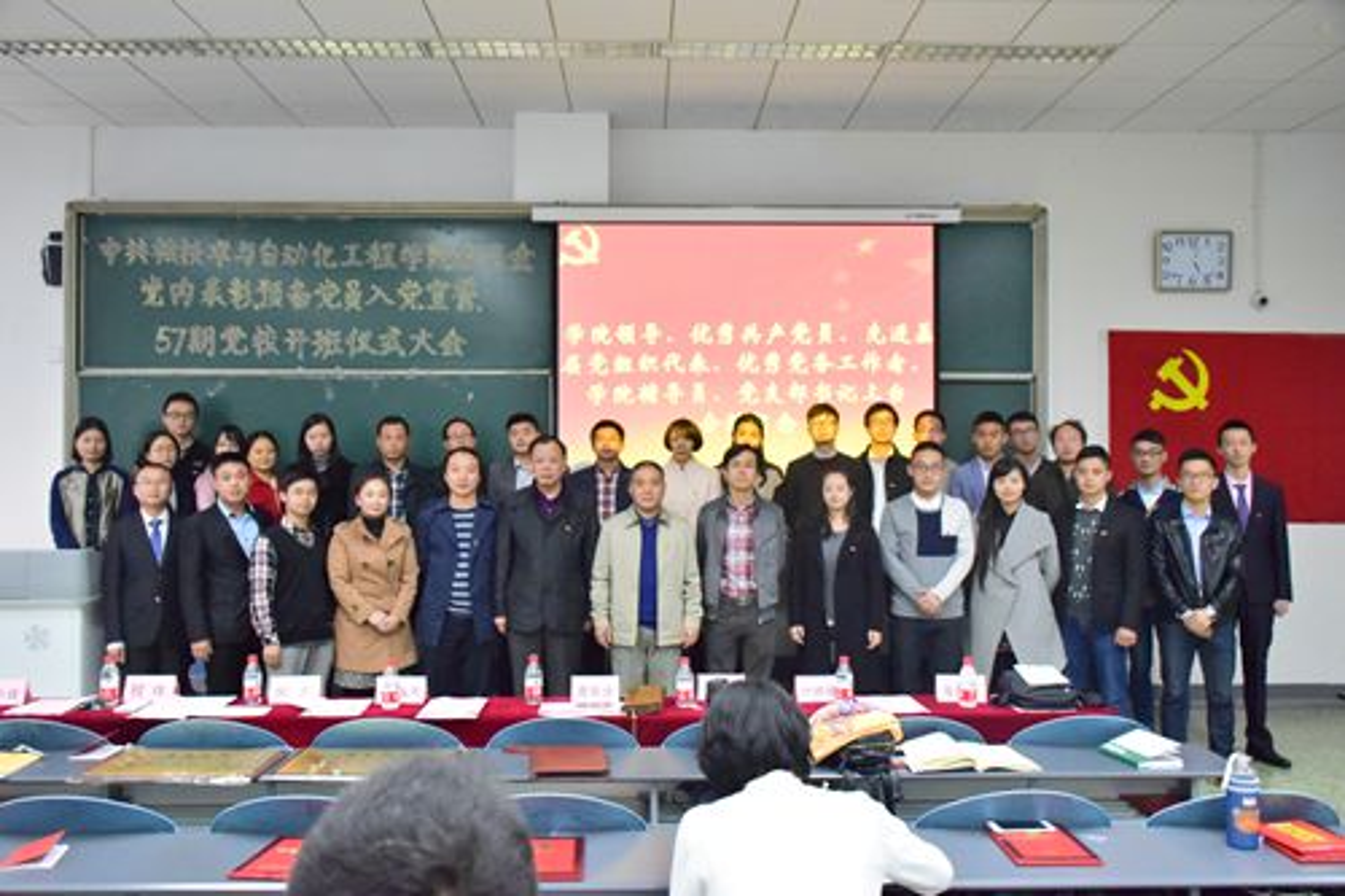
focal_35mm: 33
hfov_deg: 57.2
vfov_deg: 39.9
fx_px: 1232
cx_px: 672
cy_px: 448
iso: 5000
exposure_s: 1/180
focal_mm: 22
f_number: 4.8
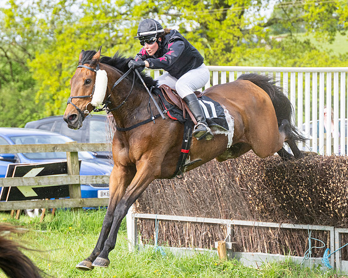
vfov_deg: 7.3
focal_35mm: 212
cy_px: 125
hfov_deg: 9.1
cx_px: 160
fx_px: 2180
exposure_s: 1/1600
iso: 400
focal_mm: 98
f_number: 4
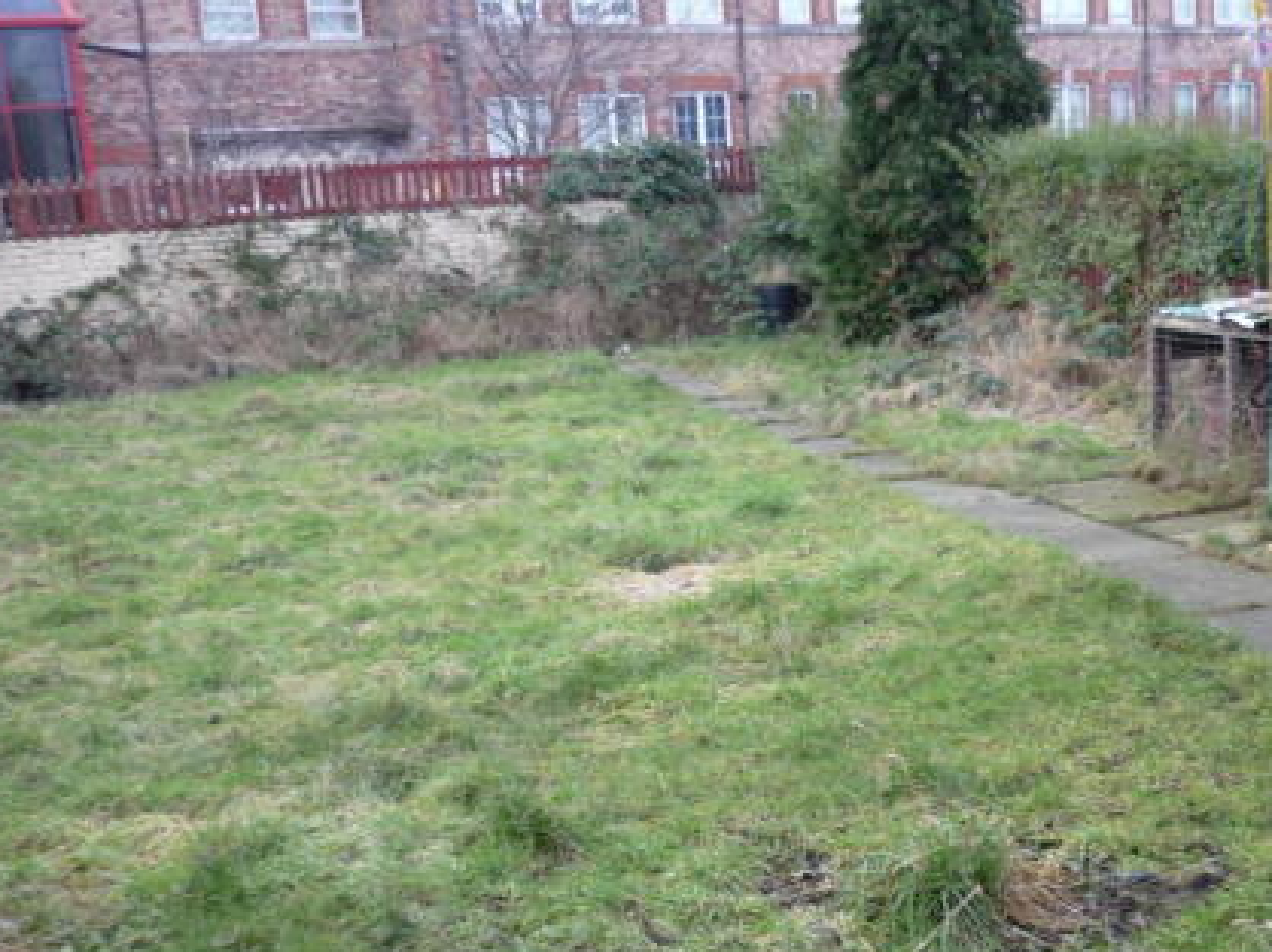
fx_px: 1689
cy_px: 610
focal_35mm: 46
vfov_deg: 31.3
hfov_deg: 40.9
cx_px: 802
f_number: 2.8
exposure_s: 1/40
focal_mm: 5.5
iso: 100
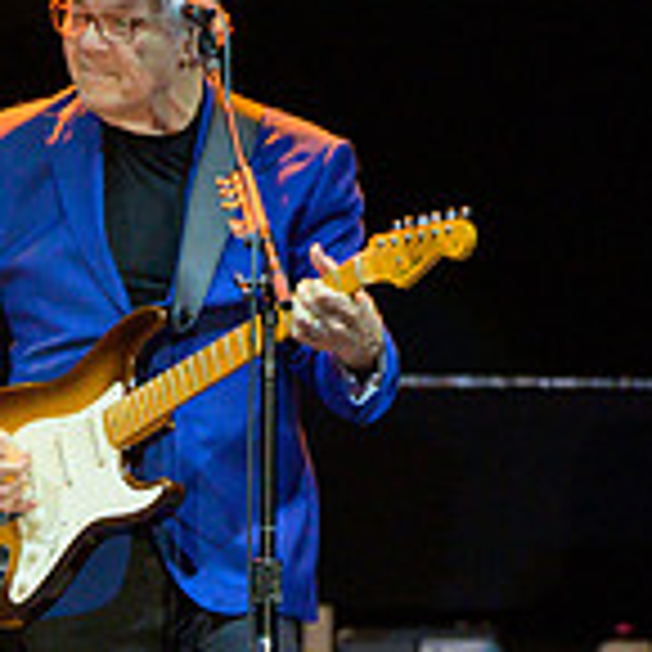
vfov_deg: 1.1
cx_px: 41
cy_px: 481
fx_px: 33797
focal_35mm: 1586
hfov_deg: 1.1
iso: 2800
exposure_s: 1/500
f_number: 4.5
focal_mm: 360
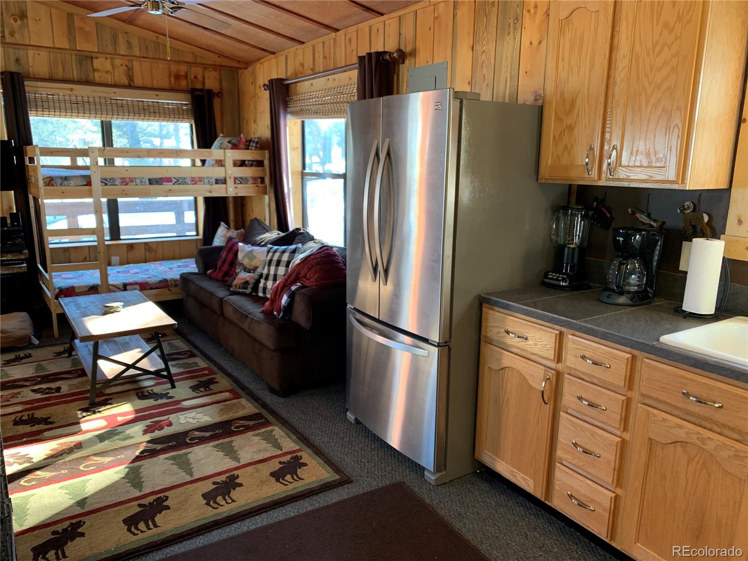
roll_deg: -1.0
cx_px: 374
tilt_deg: -13.1
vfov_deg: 53.1
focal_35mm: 26
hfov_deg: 67.3
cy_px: 280
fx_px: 562
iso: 100
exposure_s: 1/60
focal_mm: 4.25
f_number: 1.8
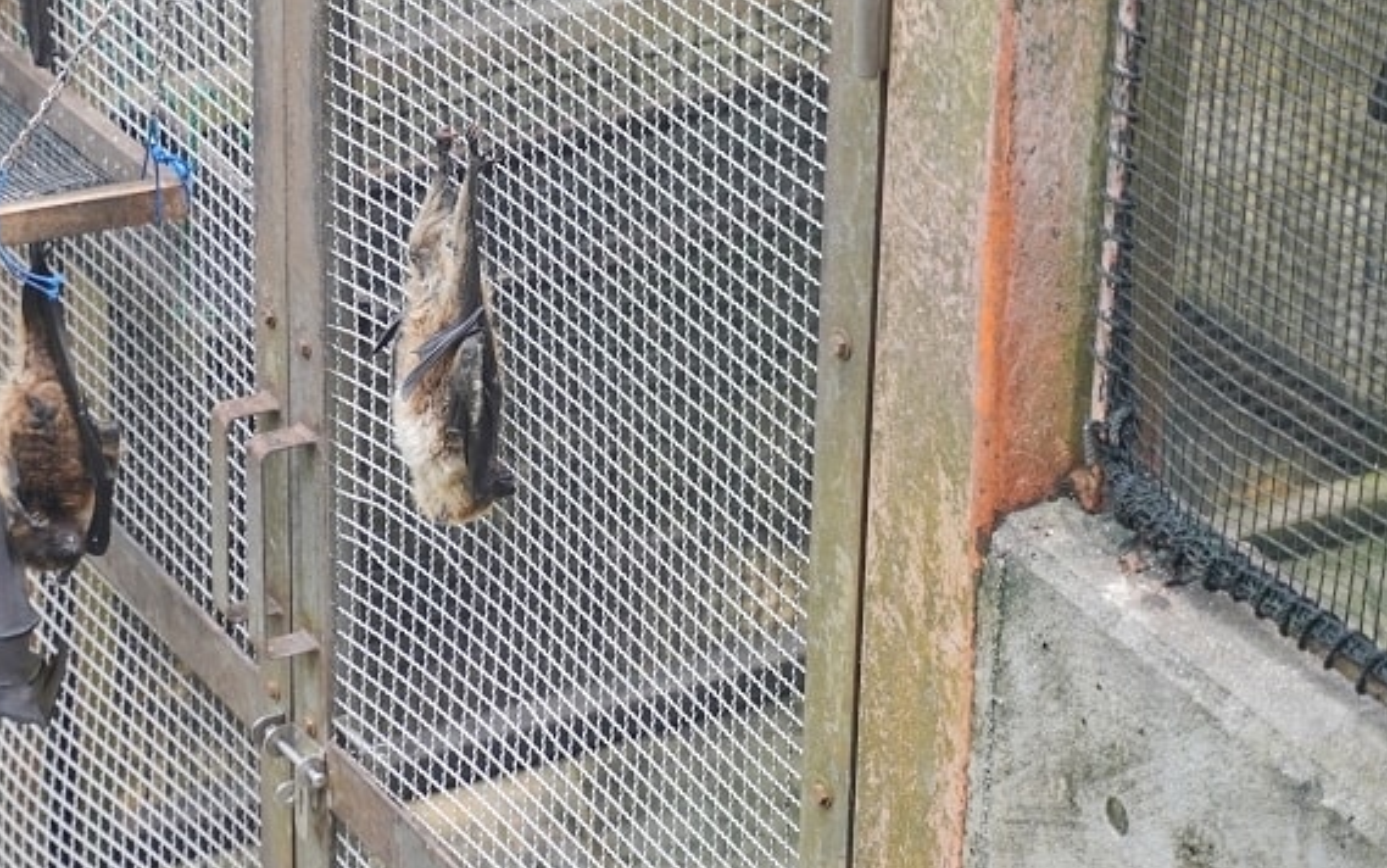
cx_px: 369
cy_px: 302
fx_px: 6088
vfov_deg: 8.1
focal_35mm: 161
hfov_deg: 13.0
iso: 320
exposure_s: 1/160
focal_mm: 75
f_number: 4
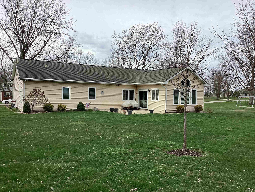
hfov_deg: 58.4
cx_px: 128
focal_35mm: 31
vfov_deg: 45.4
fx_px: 228
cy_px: 96
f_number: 2.4
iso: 25
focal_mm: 3.3
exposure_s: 1/1148
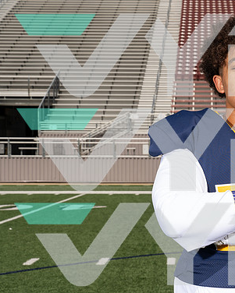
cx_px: 215
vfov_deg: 20.4
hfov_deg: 16.1
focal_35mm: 94
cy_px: 150
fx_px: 817
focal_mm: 65
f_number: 11
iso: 100
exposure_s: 1/250
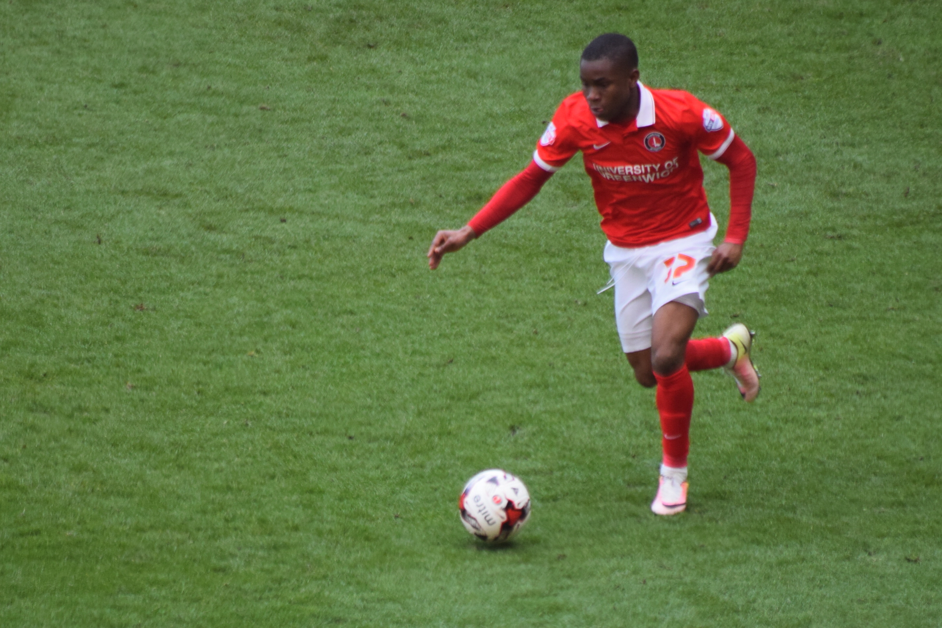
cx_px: 471
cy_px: 314
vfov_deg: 3.1
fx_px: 11774
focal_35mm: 450
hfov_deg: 4.6
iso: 800
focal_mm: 300
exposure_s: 1/800
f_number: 5.6
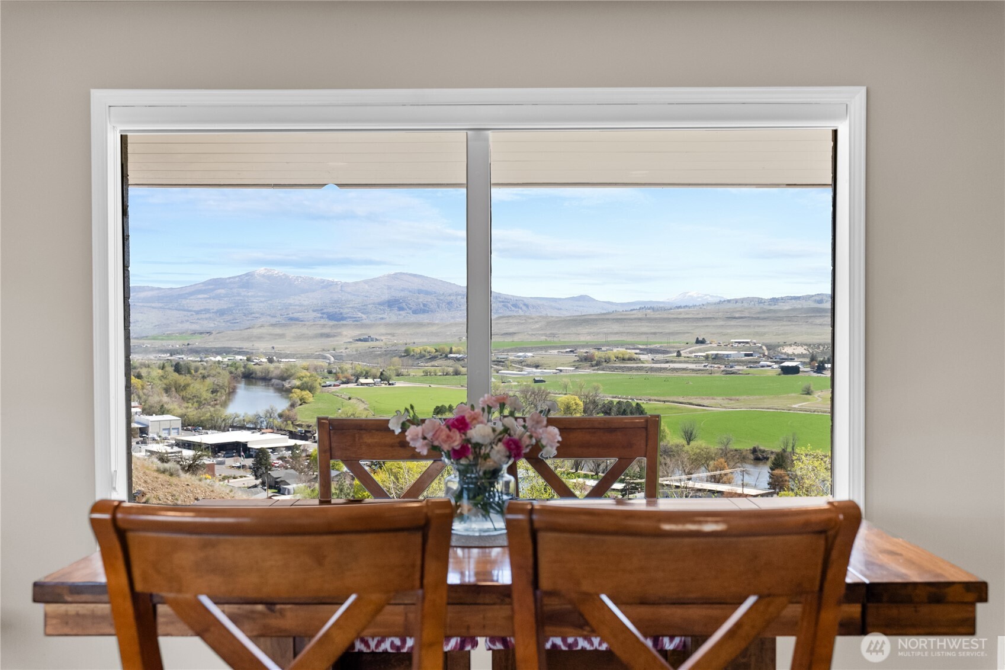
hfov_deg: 54.4
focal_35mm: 35
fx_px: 977
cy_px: 335
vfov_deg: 37.8
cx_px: 502
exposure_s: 1/125
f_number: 5
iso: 400
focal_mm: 35
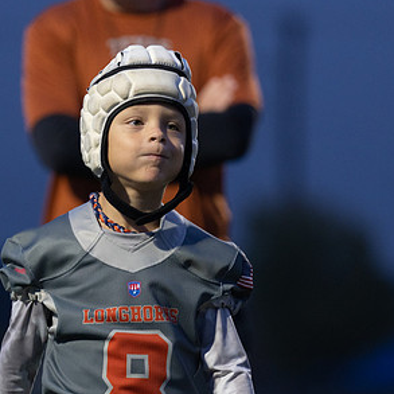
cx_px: 124
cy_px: 255
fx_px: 6155
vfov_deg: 3.7
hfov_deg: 3.7
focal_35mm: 478
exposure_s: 1/320
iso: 800
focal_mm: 200
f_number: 2.8
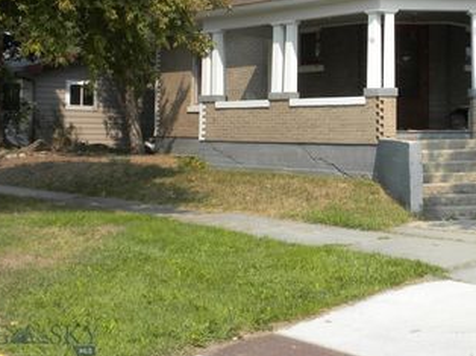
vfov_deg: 24.5
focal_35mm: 59
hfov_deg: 32.3
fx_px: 811
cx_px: 335
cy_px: 83
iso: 64
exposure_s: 1/74.7
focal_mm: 6.6
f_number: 10
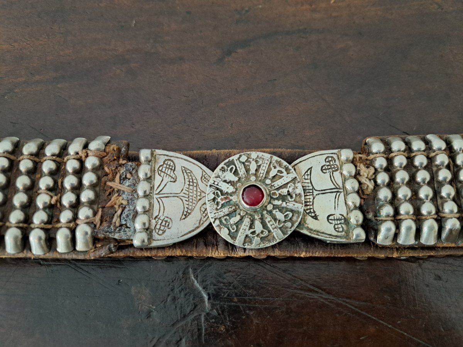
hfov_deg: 71.6
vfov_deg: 56.8
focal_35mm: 24
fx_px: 321
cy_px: 174
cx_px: 232
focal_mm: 5.23
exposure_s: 1/50
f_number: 1.8
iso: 500
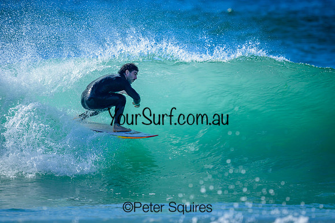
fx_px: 9449
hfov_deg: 2.0
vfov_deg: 1.4
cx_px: 143
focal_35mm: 1015
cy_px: 96
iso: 400
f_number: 6.3
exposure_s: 1/2000
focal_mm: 800
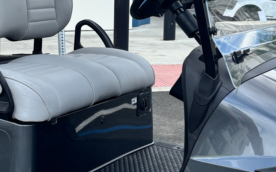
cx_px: 95
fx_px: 669
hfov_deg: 23.2
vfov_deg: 14.5
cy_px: 20
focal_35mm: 89
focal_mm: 5.96
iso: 50
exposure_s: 1/1068
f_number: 1.6
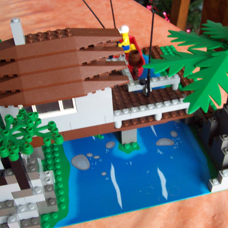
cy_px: 114
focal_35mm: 44
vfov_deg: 38.3
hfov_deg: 38.3
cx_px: 119
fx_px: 328
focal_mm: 5.6
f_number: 2.8
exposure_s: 1/10
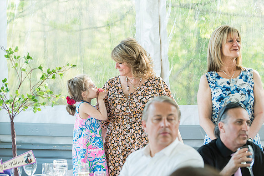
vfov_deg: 12.5
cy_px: 88
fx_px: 807
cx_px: 132
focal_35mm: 110
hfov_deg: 18.6
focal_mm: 110
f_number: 4
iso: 640
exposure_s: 1/160
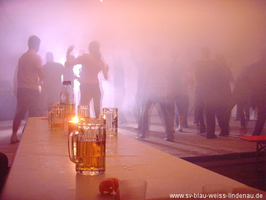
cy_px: 100
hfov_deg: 47.9
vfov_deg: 36.8
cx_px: 133
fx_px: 300
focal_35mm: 39
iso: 200
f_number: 3.5
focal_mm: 6.6
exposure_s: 1/1.43
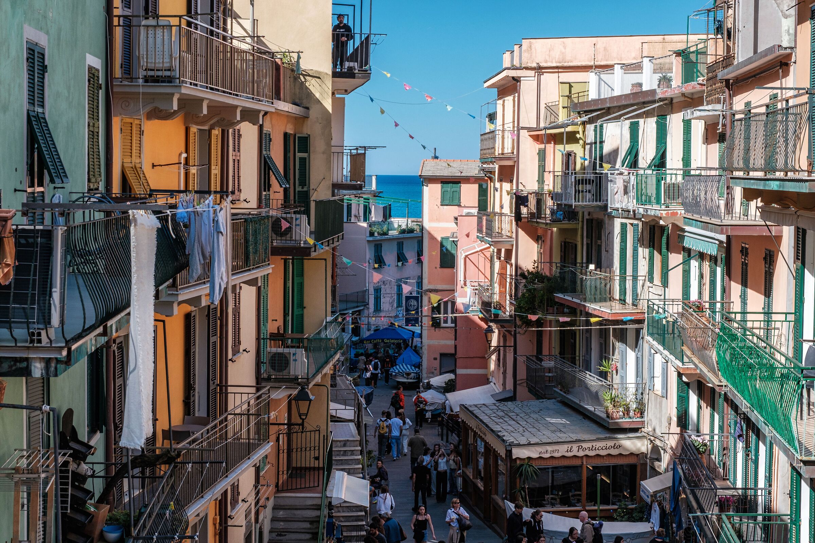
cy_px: 272
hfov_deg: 32.4
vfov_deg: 21.9
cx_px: 408
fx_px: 1404
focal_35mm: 62
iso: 200
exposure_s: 1/60
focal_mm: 41.1
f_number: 10
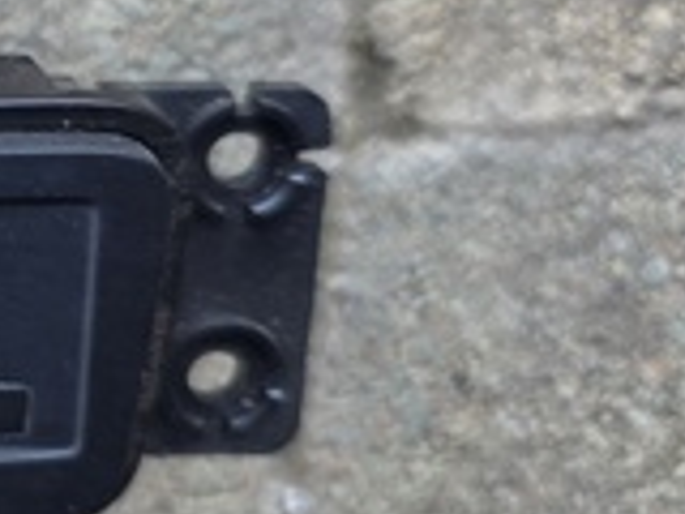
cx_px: -445
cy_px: 86
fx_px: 1821
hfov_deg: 18.1
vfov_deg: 15.9
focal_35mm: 92
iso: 64
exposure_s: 1/182
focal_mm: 6.3
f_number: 1.7
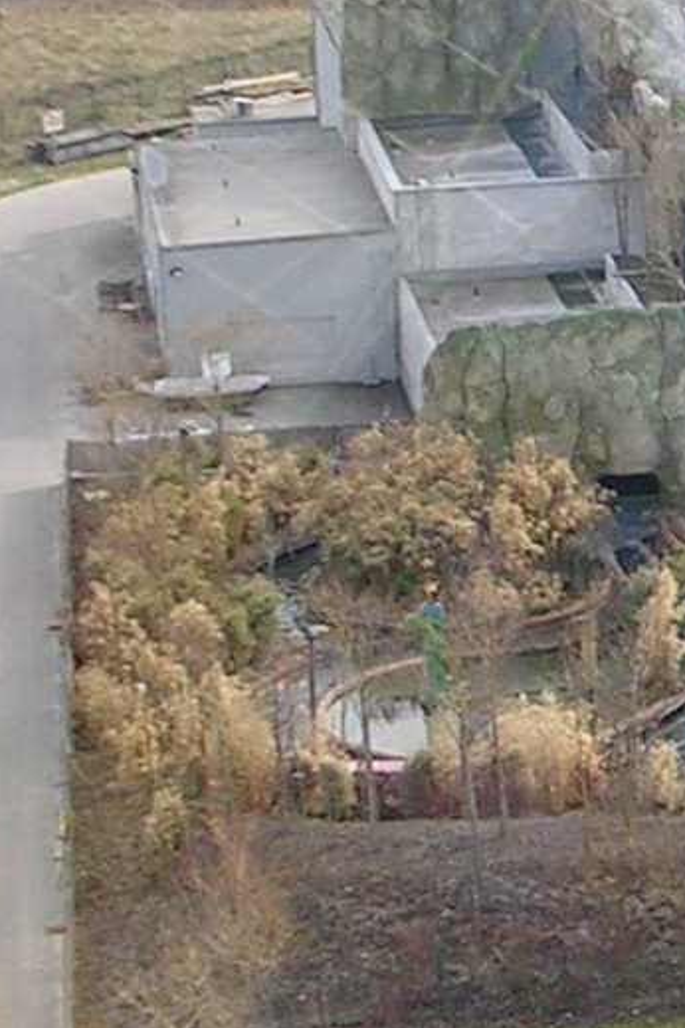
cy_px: 467
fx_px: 4452
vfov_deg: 13.2
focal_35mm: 156
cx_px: 1089
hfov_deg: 8.6
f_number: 2.8
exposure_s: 1/322
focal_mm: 5.8
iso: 50
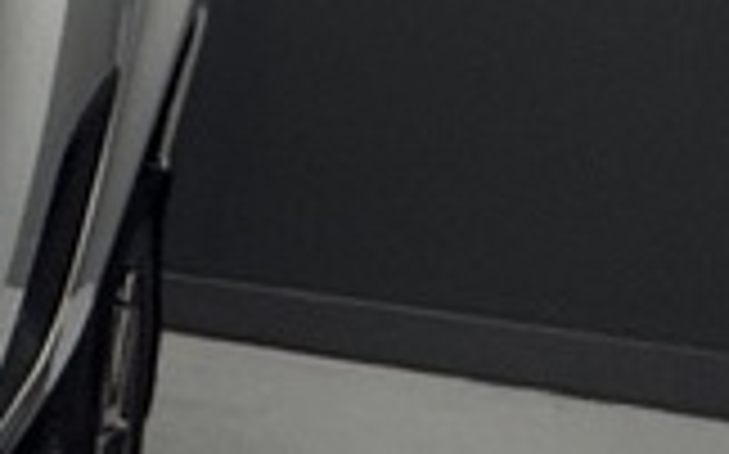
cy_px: 72
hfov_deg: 11.6
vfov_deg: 13.8
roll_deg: -0.1
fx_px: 1866
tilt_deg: -8.5
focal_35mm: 94
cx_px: -1444
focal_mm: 2.22
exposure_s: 1/100
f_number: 2.2
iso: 100
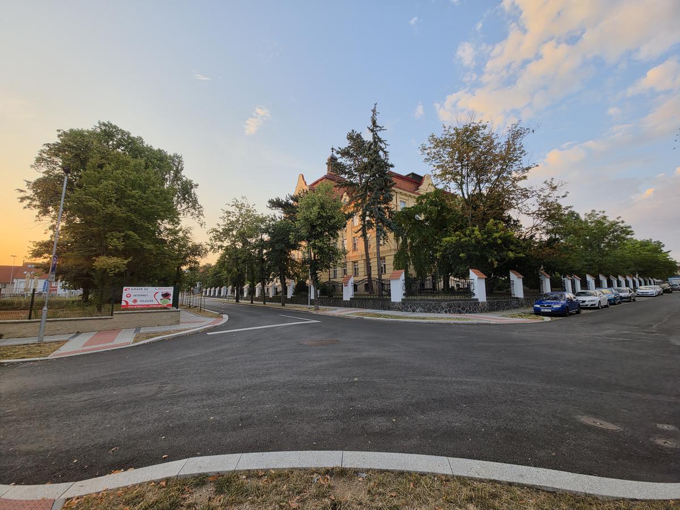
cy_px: 255
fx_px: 255
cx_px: 340
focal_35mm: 13
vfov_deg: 89.9
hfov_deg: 106.2
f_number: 1.9
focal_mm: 2.2
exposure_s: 1/109
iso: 16
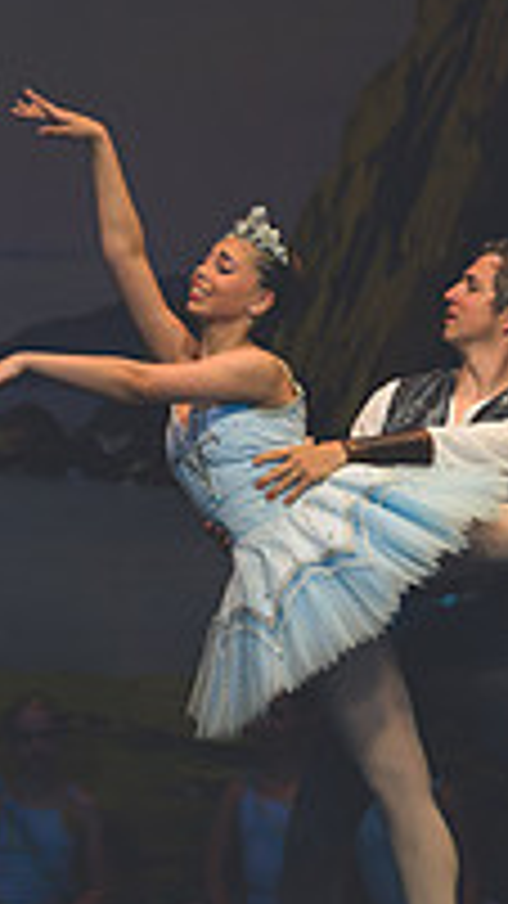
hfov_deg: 2.2
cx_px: 292
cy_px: 456
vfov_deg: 3.9
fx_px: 13416
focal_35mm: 560
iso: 400
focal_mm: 185
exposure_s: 1/500
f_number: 2.8
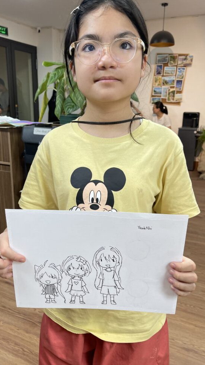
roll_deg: -0.7
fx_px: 271
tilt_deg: -14.4
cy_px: 180
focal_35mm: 28
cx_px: 89
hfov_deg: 41.4
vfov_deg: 67.9
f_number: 1.6
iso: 80
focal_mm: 5.1
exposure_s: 1/121
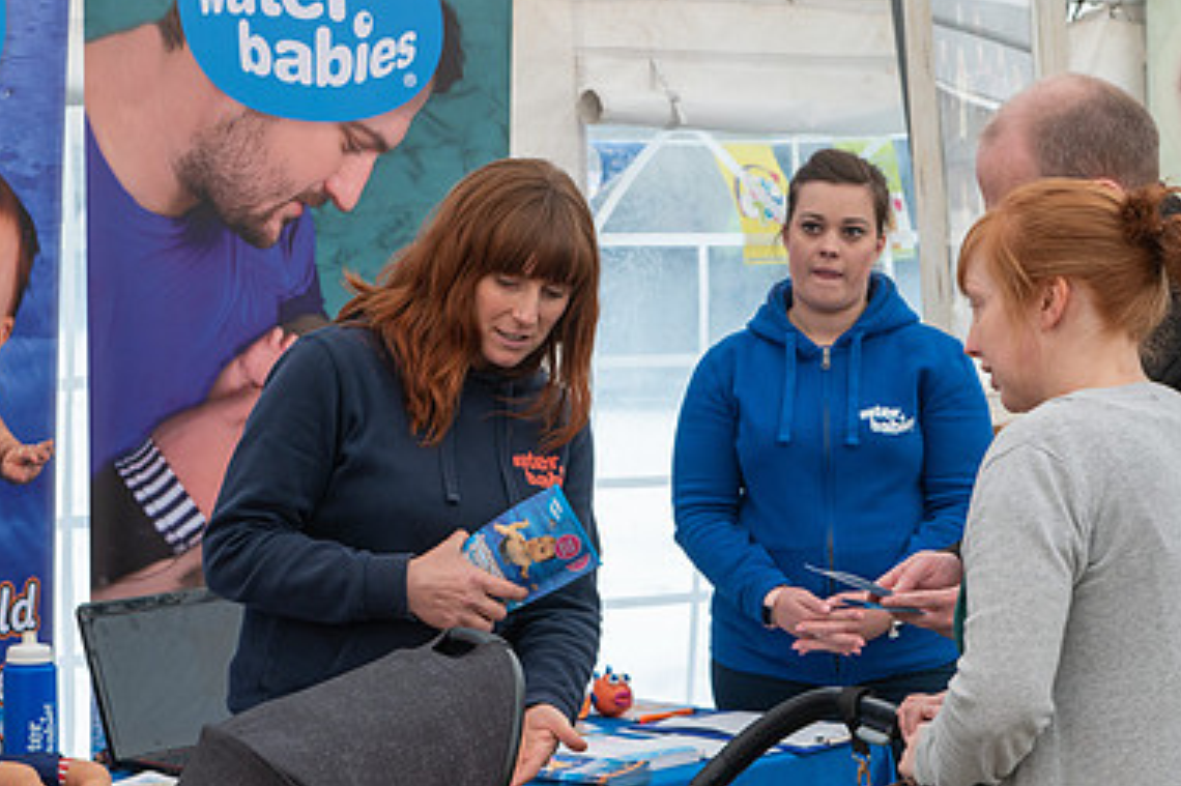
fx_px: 3508
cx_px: 736
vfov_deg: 12.8
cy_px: 498
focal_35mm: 107
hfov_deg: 19.1
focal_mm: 62
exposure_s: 1/250
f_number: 6.3
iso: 90
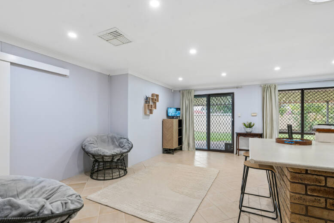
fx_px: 158
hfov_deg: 93.2
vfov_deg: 70.5
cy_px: 117
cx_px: 171
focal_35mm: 17
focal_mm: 16
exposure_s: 1/5
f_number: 8
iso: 200
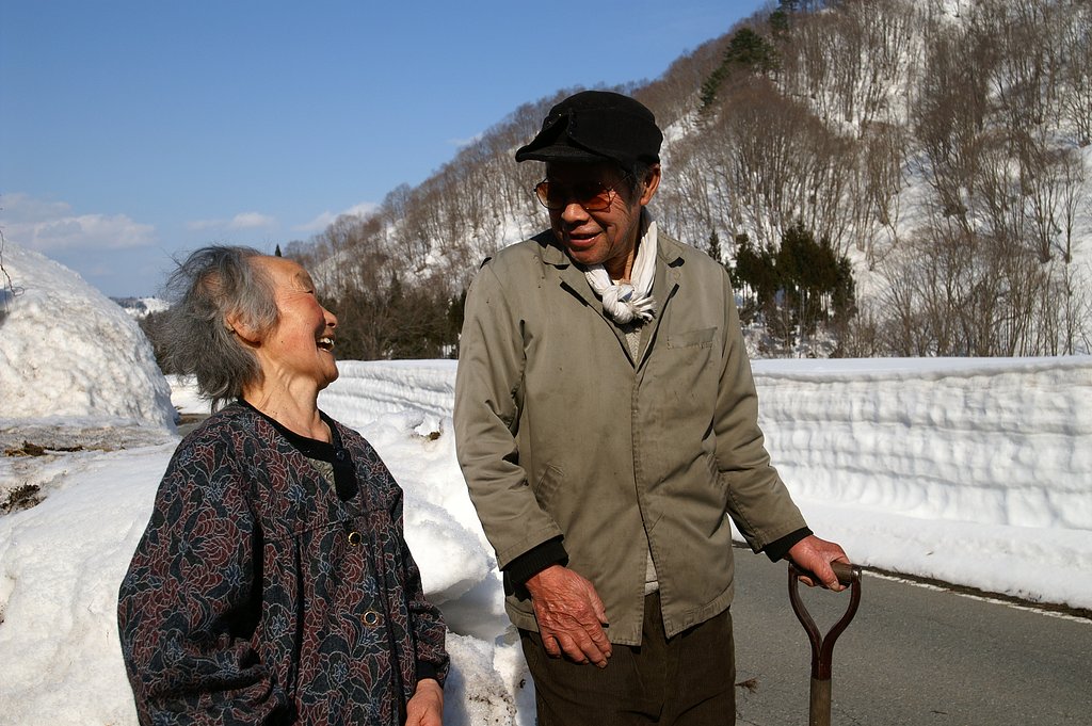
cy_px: 363
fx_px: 1182
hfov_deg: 49.6
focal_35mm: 39
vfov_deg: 34.2
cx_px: 546
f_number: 9
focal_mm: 26
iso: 200
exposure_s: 1/1000
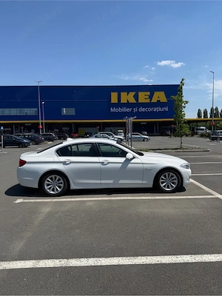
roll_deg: +0.5
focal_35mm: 24
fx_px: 205
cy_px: 148
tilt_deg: -3.8
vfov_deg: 71.6
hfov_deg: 56.8
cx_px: 111
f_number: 1.78
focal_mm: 6.76
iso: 80
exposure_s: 1/6173
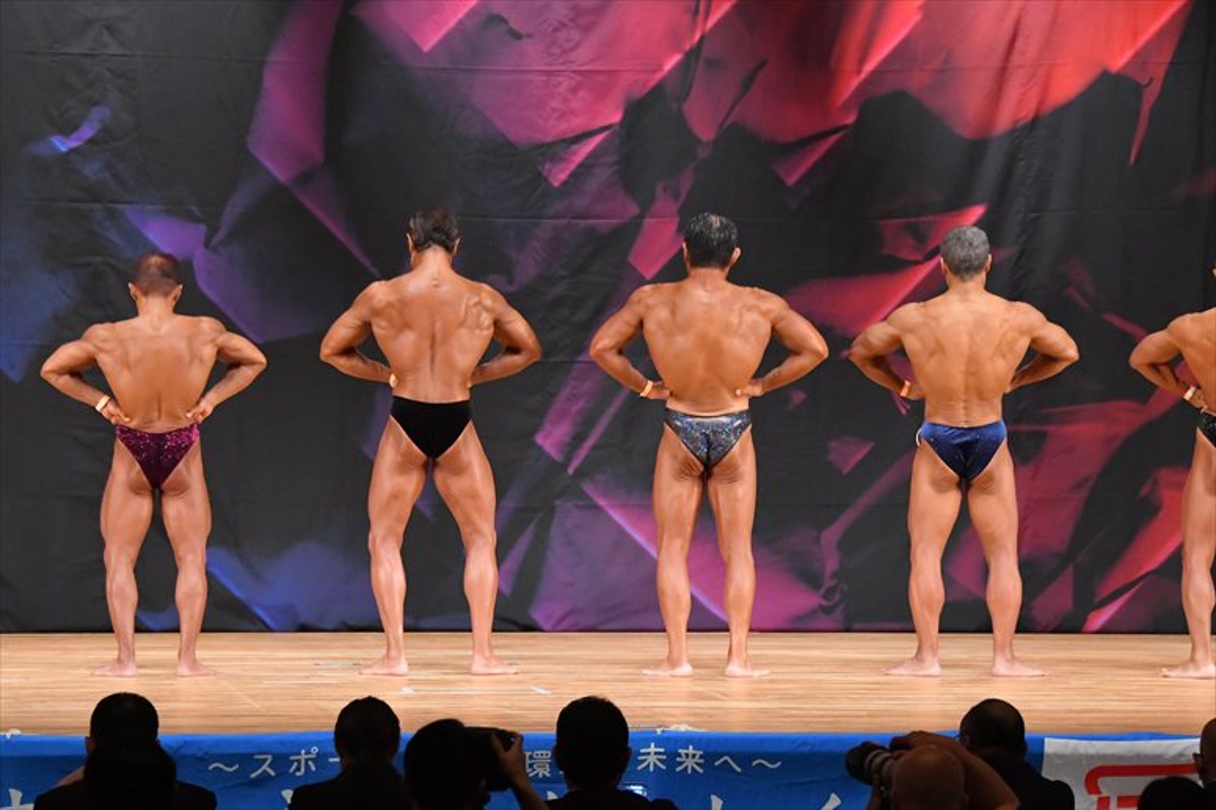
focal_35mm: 183
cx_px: 608
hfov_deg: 11.2
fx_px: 6178
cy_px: 405
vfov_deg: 7.5
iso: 6400
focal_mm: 122
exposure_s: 1/400
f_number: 5.6
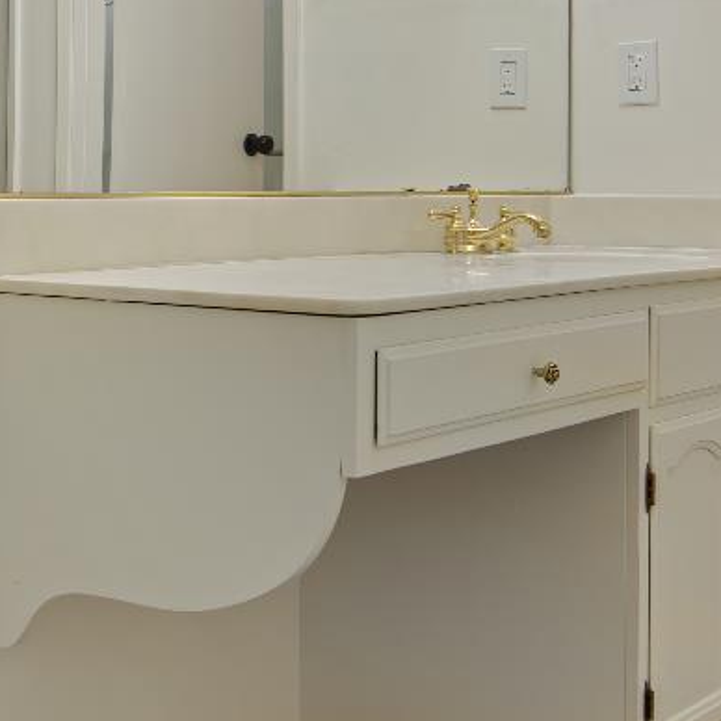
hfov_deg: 23.5
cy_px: 178
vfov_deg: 24.7
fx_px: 1626
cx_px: -69
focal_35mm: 69
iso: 100
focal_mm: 14
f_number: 4
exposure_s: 1/60
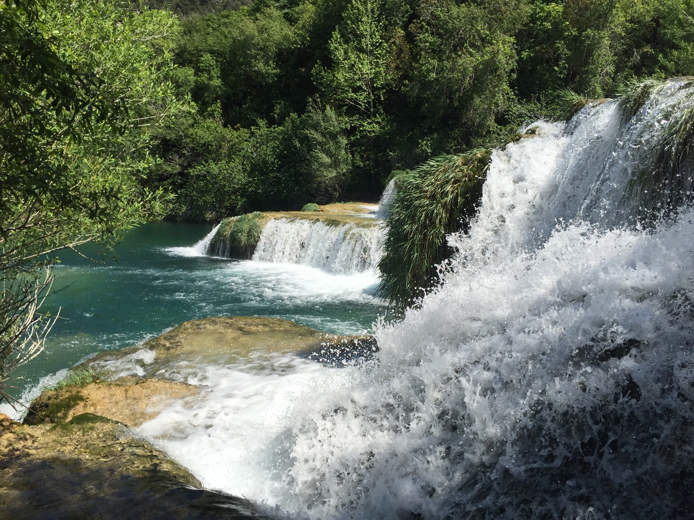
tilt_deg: -8.0
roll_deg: -2.5
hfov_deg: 61.7
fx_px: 581
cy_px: 260
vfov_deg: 48.2
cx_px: 347
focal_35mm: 29
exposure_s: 1/2825
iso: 32
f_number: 2.2
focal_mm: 4.15
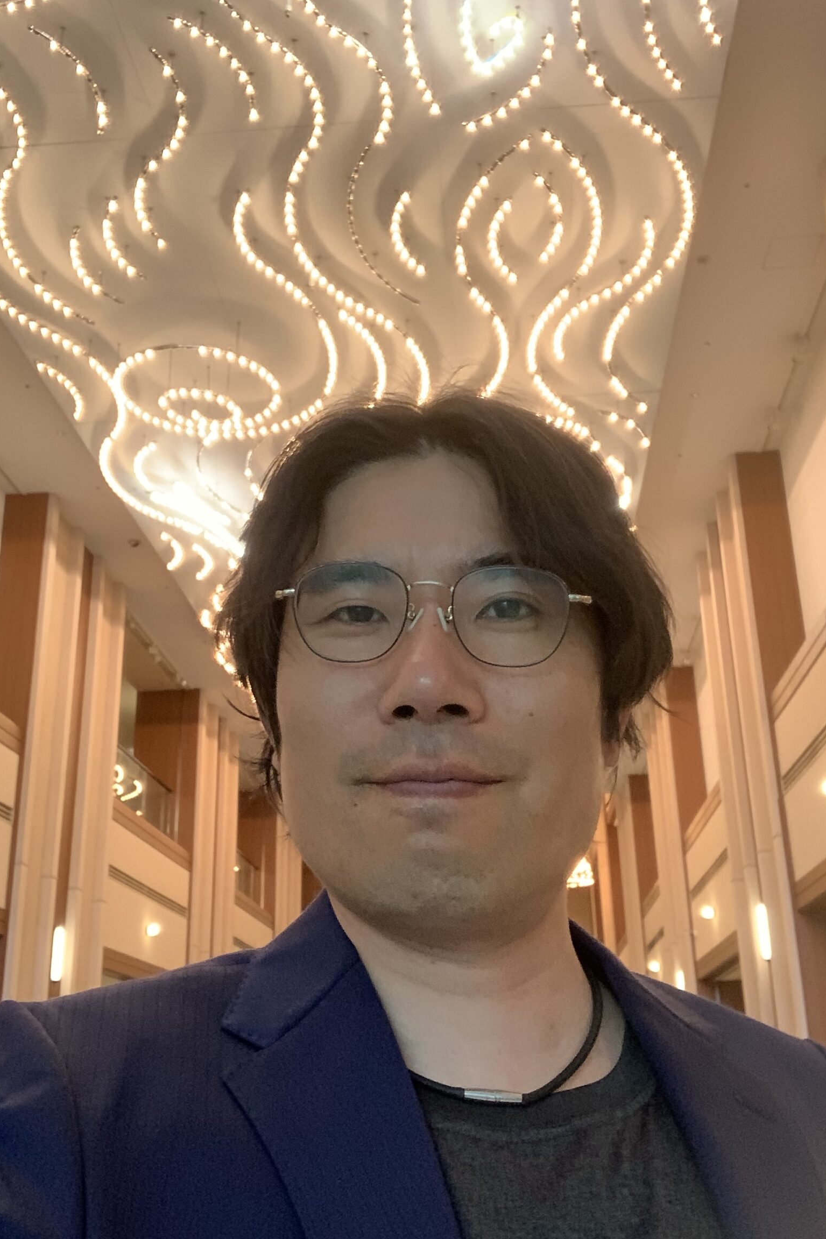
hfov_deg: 35.9
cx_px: 403
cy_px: 619
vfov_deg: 51.9
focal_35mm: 37
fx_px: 1274
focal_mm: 2.87
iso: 320
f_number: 2.2
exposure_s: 1/31
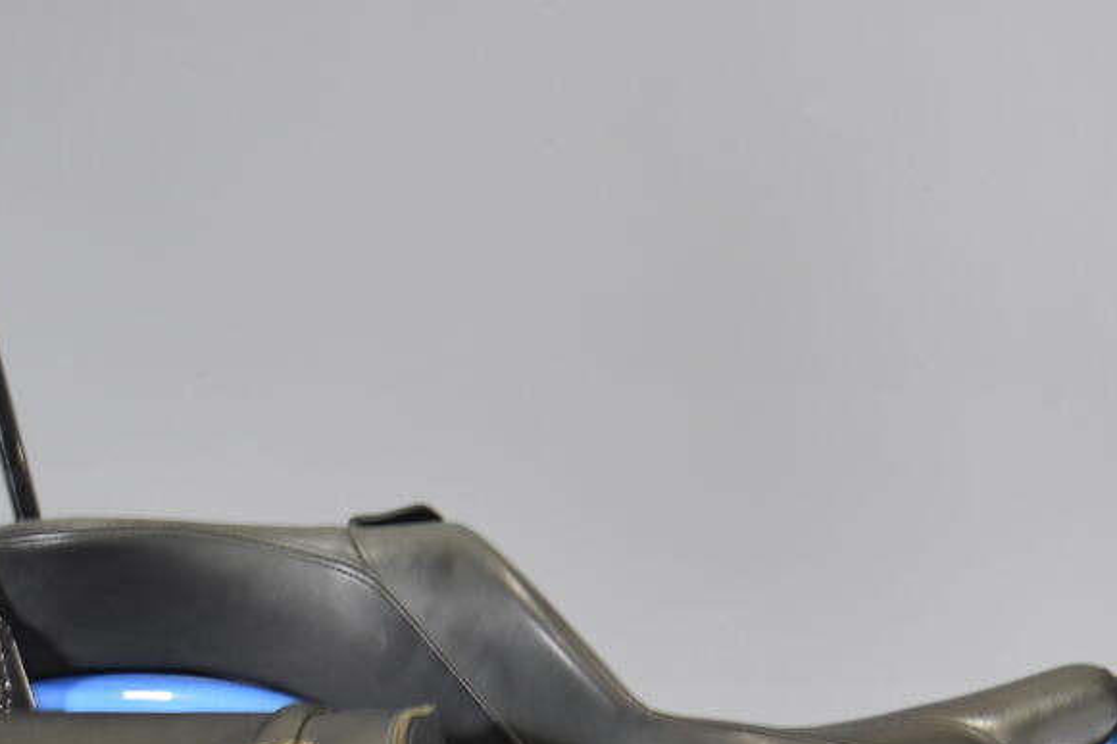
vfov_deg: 11.4
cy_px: 758
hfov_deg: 16.8
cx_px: 1196
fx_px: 3682
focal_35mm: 119
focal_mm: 23
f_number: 3.8
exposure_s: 1/15
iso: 400
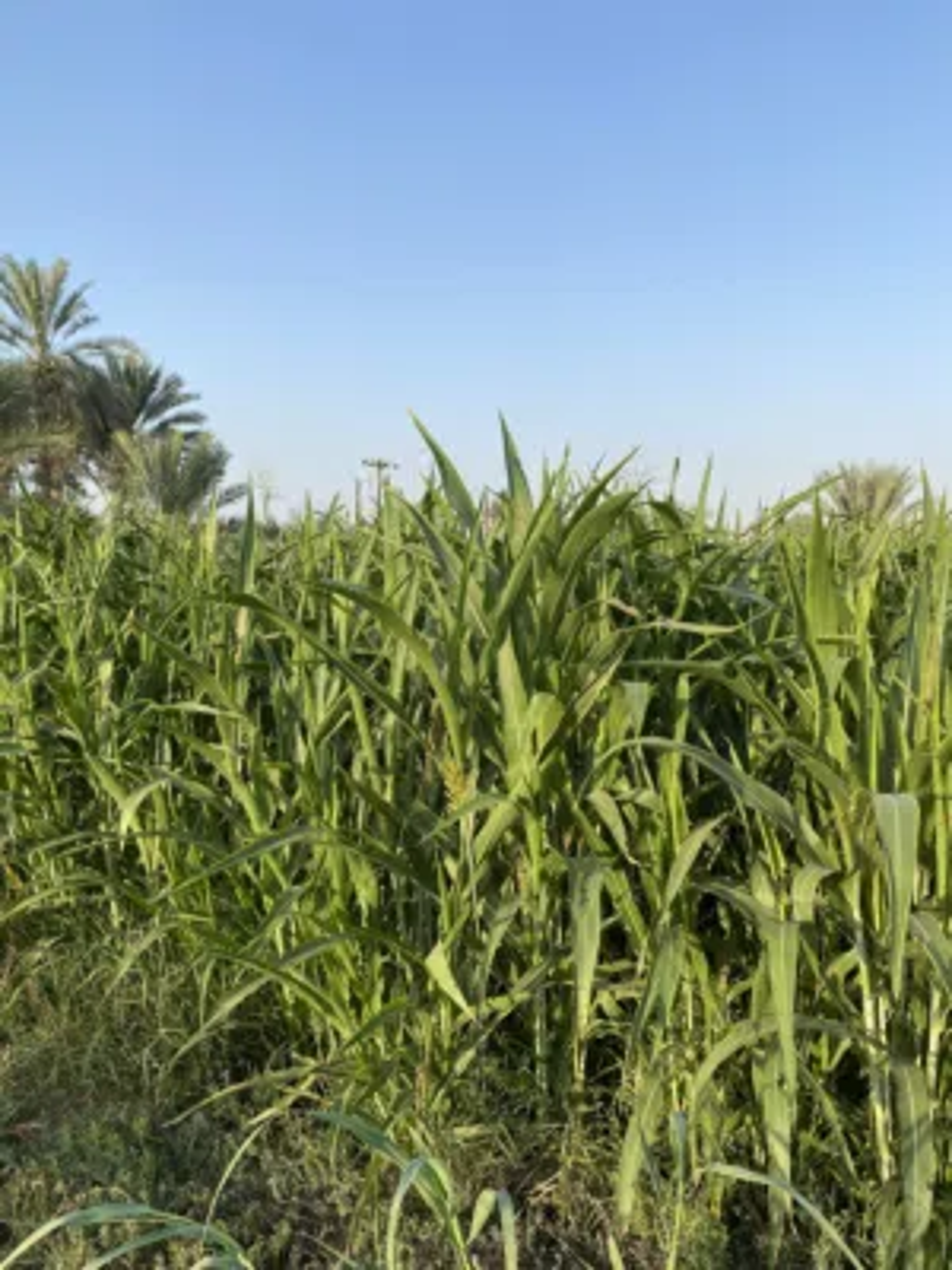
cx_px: 476
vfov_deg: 67.3
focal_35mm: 26
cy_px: 635
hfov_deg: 53.1
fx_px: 953
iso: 32
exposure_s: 1/1072
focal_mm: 4.25
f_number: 1.8
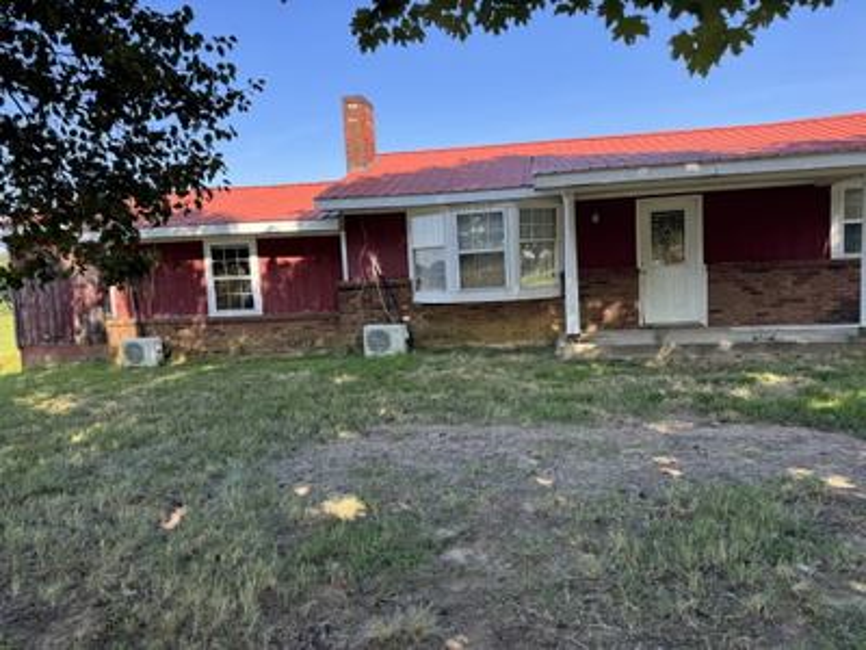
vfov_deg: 56.8
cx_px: 433
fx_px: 600
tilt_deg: -4.8
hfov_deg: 71.6
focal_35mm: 24
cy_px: 325
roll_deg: +3.0
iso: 80
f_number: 1.78
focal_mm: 6.76
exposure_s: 1/765
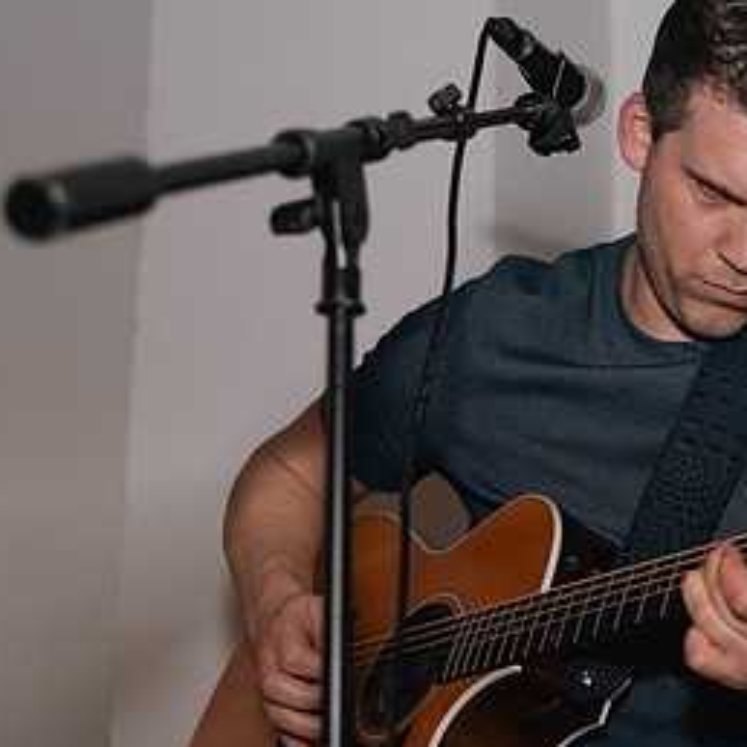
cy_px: 392
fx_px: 2051
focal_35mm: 84
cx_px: 640
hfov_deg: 20.3
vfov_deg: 20.6
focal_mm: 44
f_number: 2.8
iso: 4000
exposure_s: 1/250
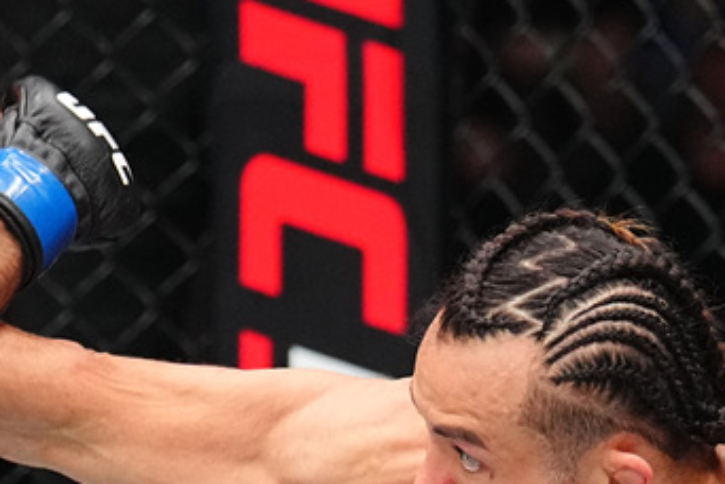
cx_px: 104
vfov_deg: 3.6
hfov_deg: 5.5
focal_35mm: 376
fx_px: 7572
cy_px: 584
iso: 4000
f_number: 2.8
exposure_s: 1/1600
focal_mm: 119
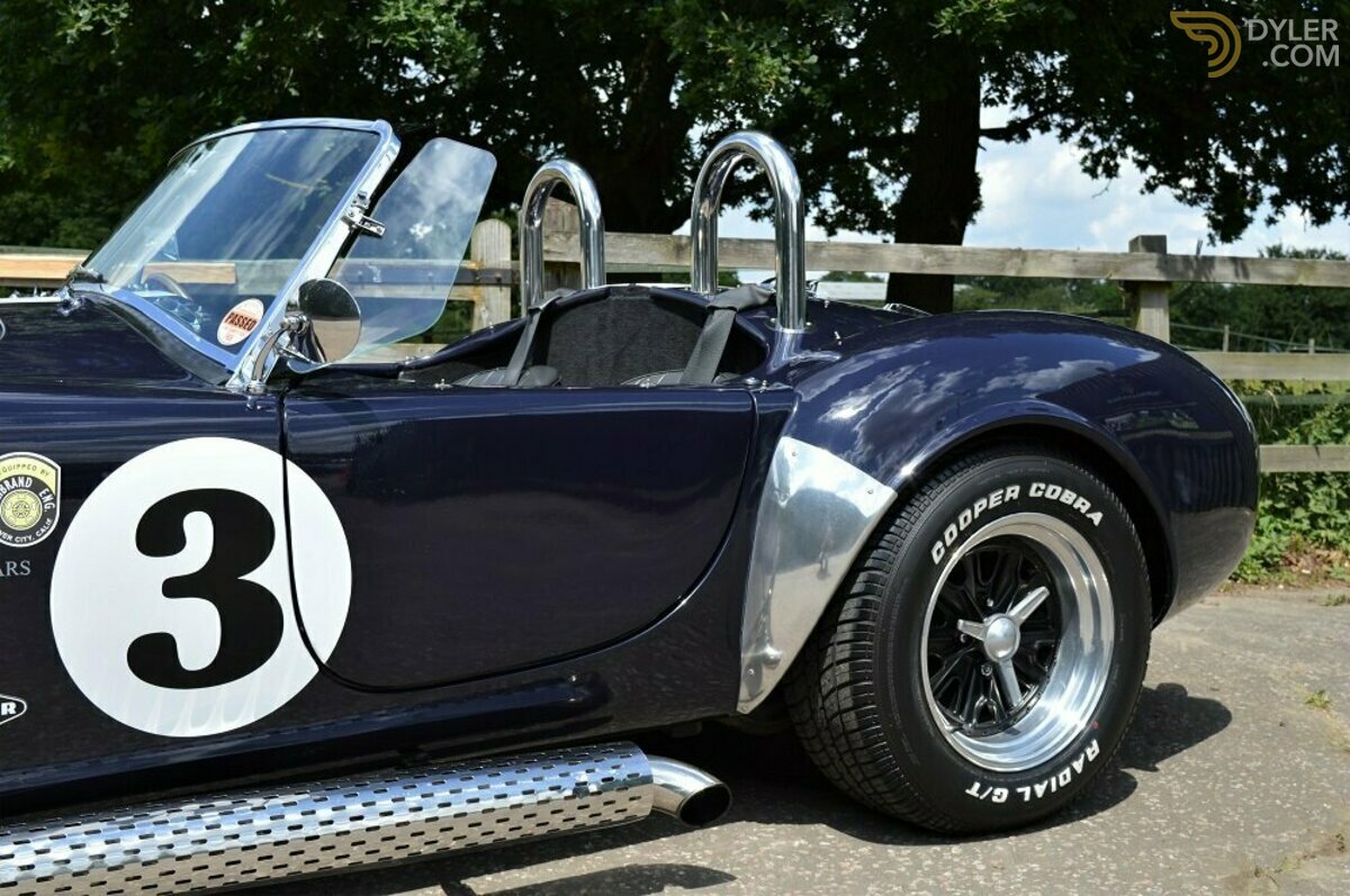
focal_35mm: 45
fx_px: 1685
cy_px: 448
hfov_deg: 43.7
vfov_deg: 29.8
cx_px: 675
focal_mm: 30
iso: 100
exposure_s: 1/200
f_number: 7.1
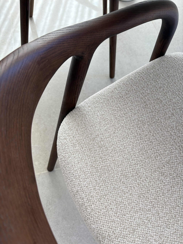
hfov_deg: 53.1
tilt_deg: -66.1
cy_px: 122
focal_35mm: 26
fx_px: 183
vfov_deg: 67.3
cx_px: 92
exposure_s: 1/188
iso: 40
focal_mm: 5.96
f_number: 1.6
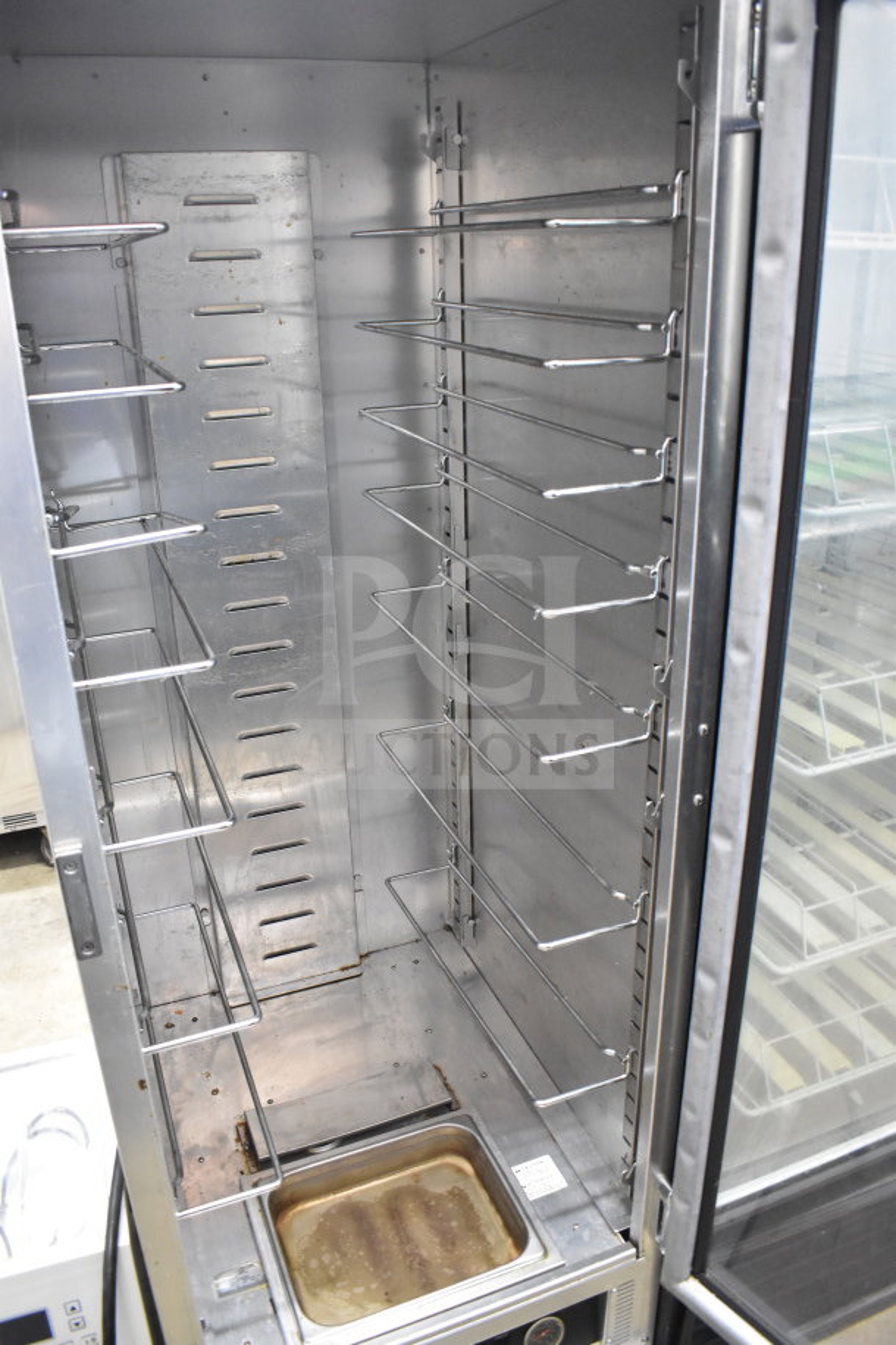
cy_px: 672
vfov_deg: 67.4
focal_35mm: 27
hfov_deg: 47.9
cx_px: 448
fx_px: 1008
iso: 4000
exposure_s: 1/30
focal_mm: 18
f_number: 3.5
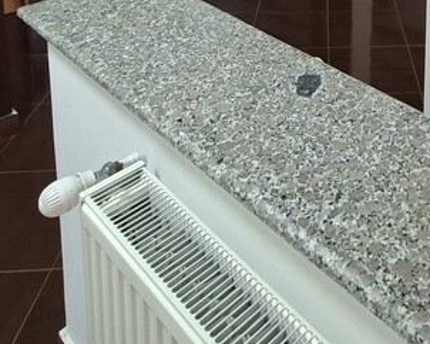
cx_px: 360
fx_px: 548
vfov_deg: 26.3
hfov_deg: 40.6
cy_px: -161
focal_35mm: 43
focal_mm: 1.74
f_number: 2.2
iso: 200
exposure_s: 1/50
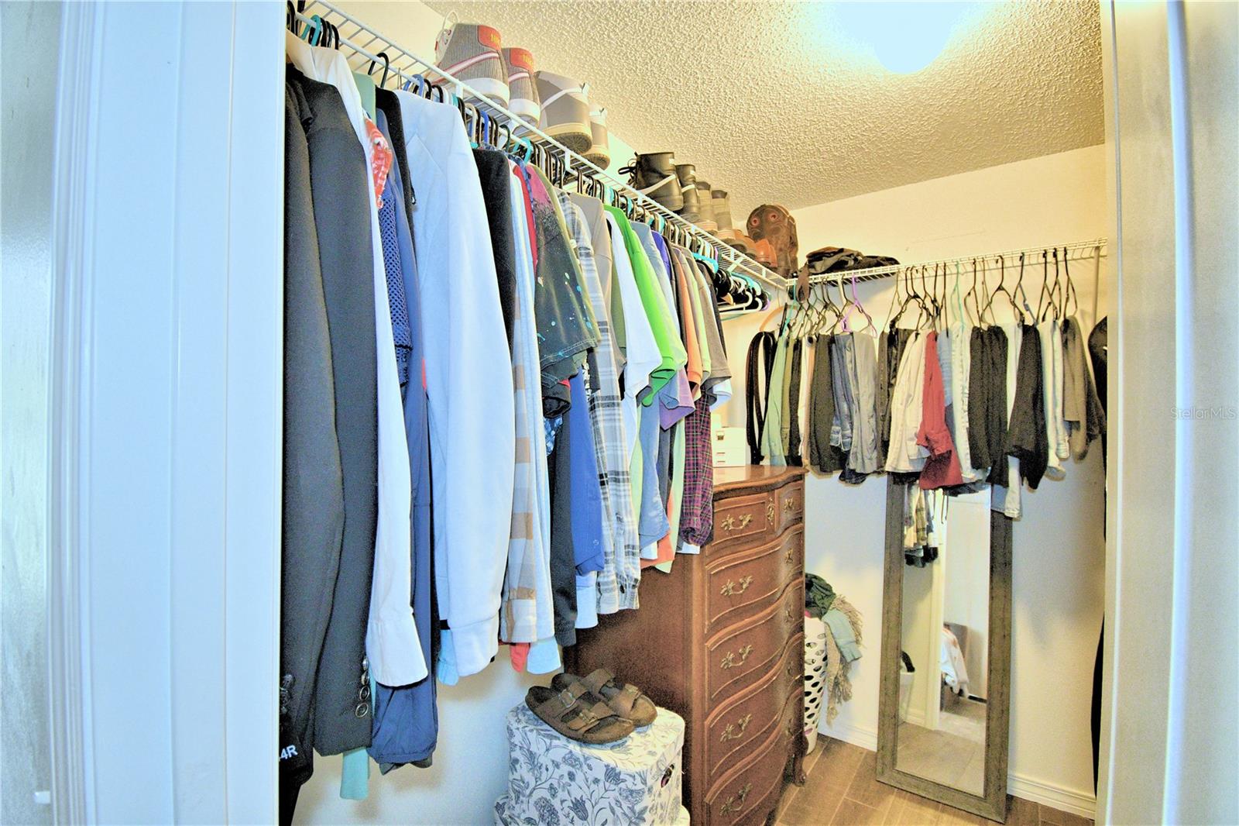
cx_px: 620
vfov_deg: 77.3
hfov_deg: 100.4
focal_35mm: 15
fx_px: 516
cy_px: 413
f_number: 4.5
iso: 1000
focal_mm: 10
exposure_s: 1/30
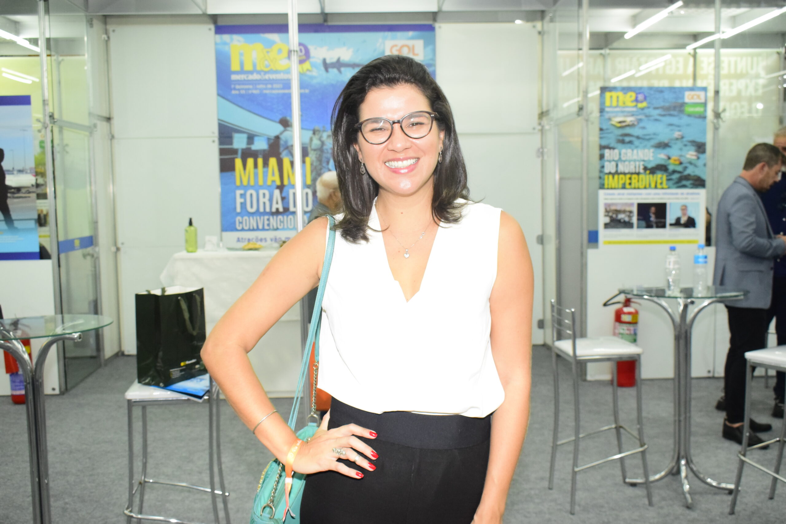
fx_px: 819
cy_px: 262
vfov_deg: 35.5
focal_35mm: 38
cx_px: 393
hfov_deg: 51.3
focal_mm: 25
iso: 2500
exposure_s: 1/160
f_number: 5.6
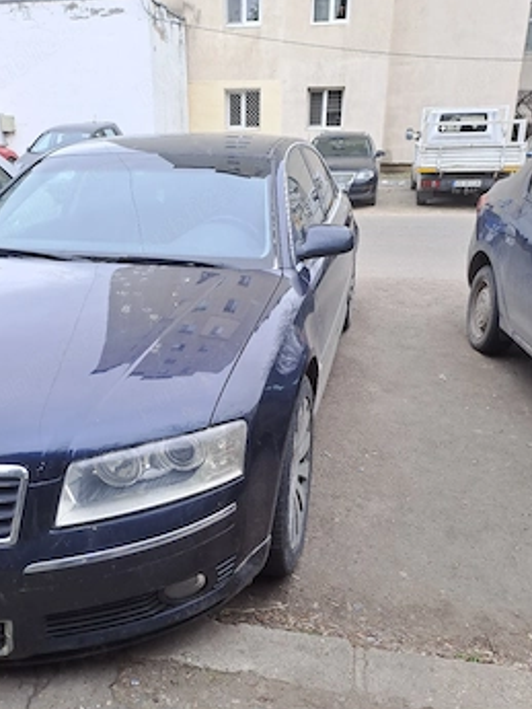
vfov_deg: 61.5
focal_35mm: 29
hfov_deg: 48.2
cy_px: 395
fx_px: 594
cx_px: 242
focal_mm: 4.65
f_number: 1.8
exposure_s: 1/159
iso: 32
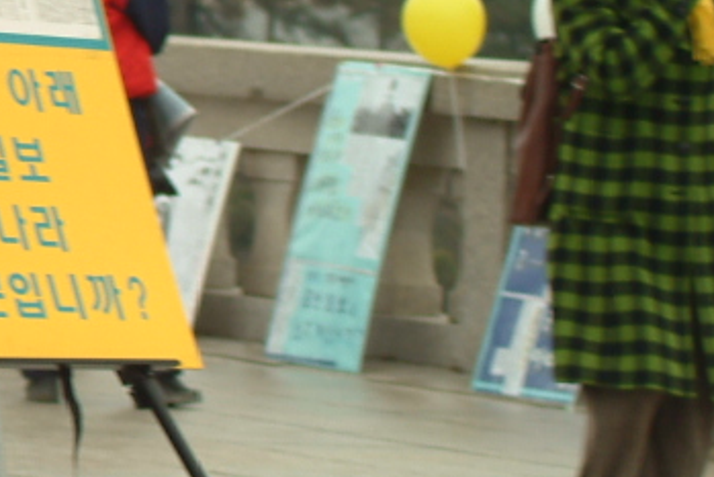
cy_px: -311
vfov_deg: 3.2
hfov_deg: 4.7
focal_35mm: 433
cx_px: -685
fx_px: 8591
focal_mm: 70
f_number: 8
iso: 200
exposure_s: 1/250
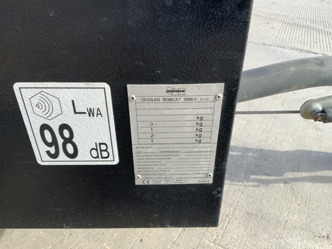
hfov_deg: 61.7
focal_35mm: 29
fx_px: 278
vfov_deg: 48.2
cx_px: 166
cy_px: 124
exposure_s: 1/351
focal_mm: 3
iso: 16
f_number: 1.8
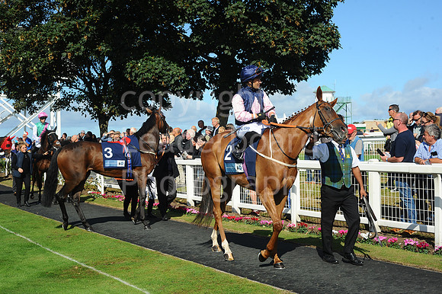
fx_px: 614
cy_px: 147
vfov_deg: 27.0
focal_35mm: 50
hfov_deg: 39.6
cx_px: 221
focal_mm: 50
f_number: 8
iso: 500
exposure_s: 1/1250
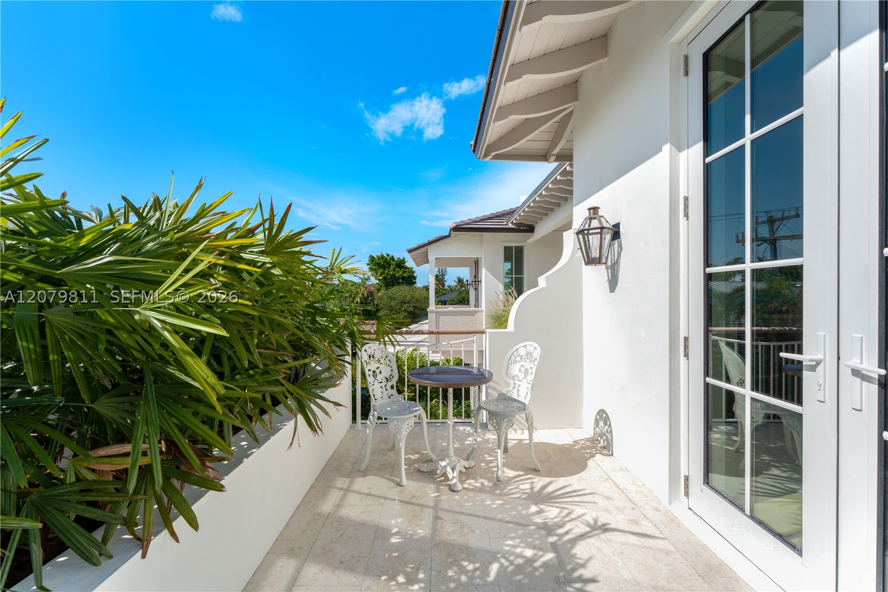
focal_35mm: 14
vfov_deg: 81.2
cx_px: 444
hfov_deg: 104.3
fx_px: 345
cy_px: 296
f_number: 11
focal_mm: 14
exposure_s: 1/160
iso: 64
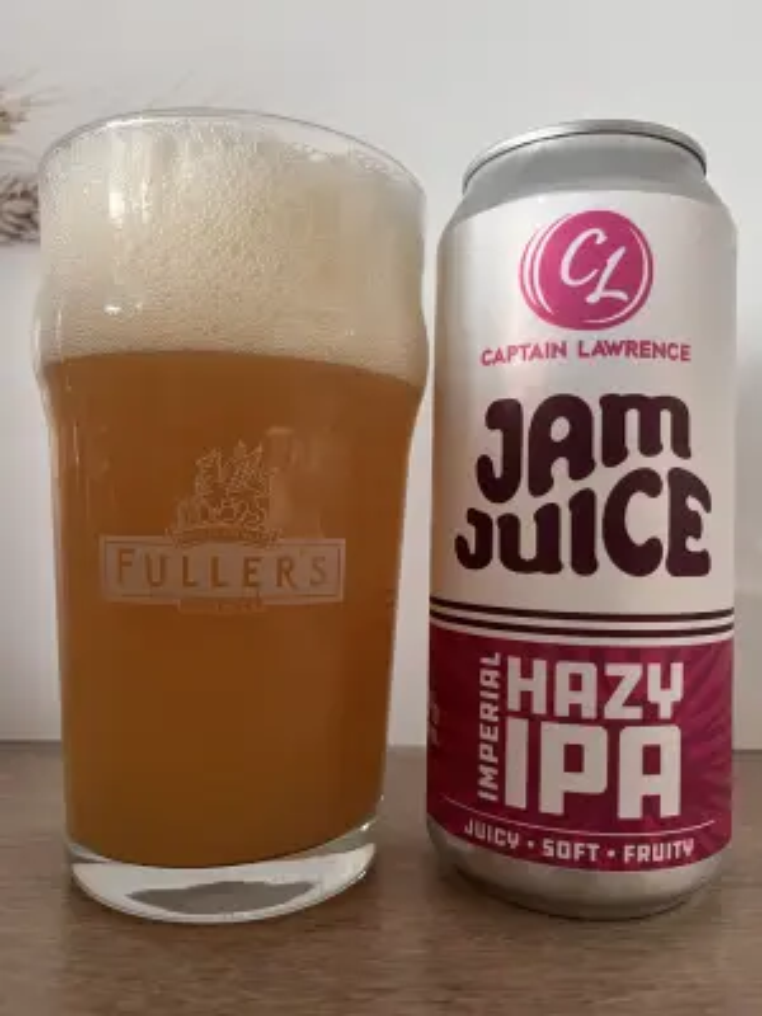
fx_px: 763
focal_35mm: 26
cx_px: 381
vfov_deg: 67.3
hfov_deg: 53.1
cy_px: 508
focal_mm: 5.1
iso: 500
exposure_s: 1/60
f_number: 1.6
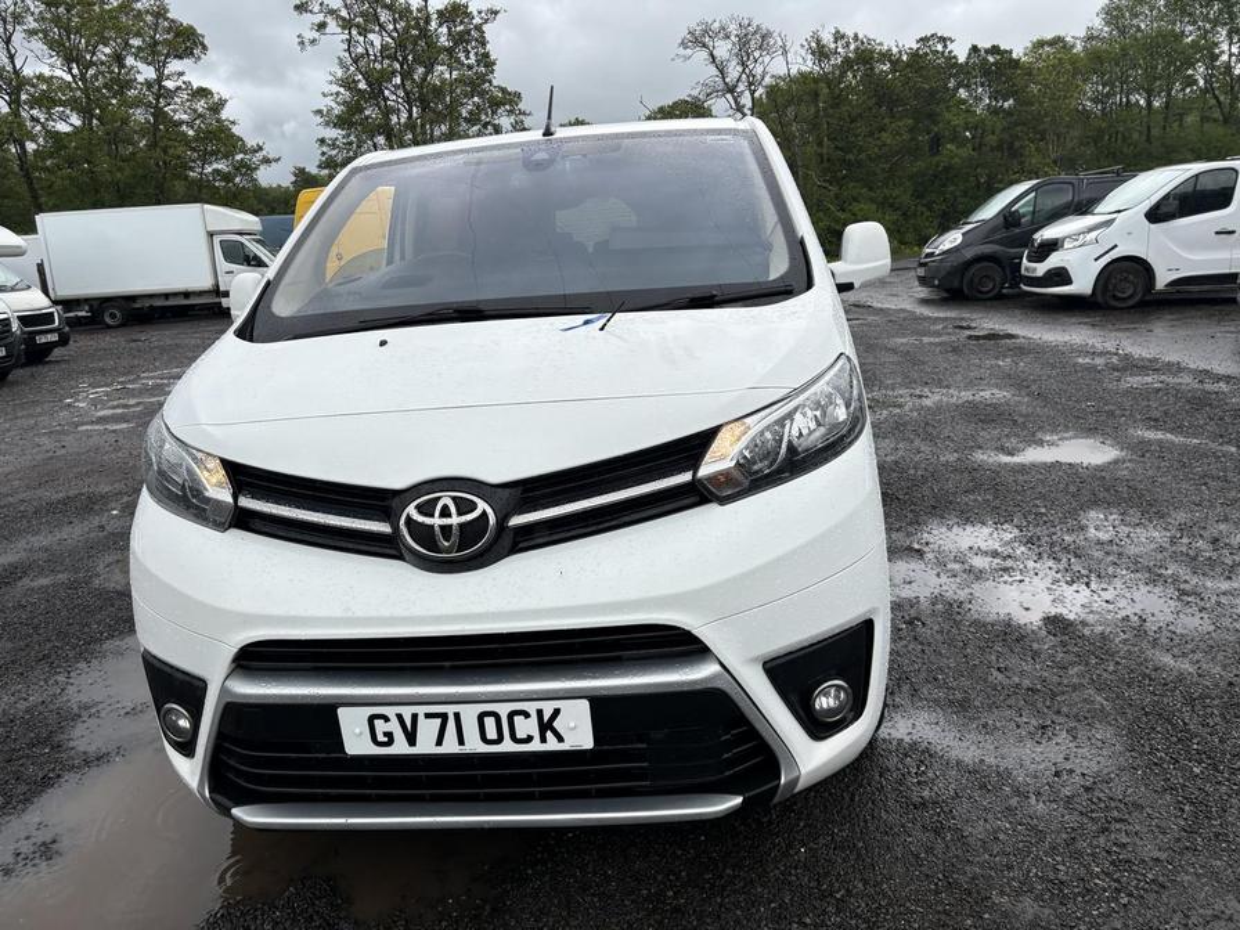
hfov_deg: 67.3
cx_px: 620
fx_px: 931
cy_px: 465
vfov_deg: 53.1
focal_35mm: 26
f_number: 1.6
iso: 50
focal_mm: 5.96
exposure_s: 1/2012
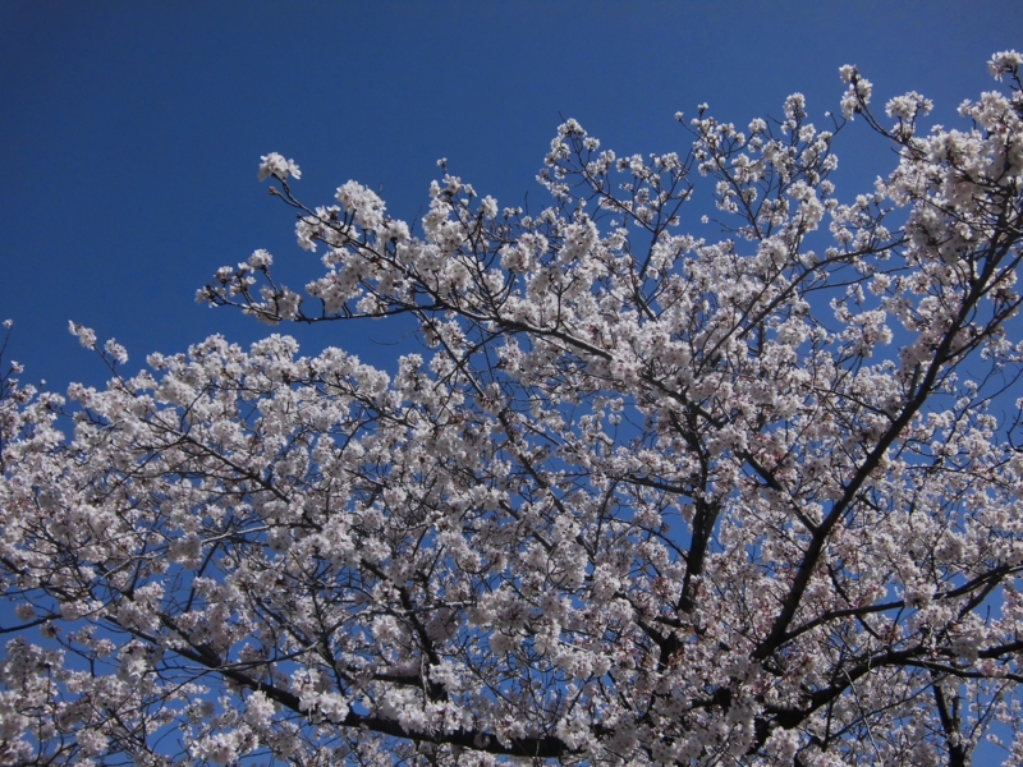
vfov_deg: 39.7
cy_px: 384
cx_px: 512
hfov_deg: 51.4
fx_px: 1064
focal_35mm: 36
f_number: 8.8
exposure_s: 1/200
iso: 100
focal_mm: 6.4
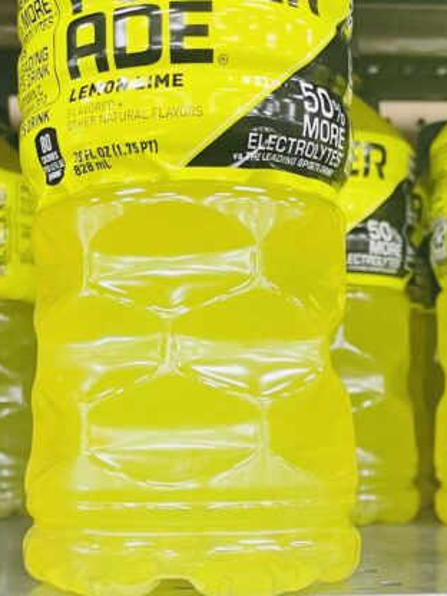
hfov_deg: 22.9
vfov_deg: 30.0
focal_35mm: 64
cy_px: 413
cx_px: 192
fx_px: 1102
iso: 100
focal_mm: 4.2
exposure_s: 1/60
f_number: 1.6
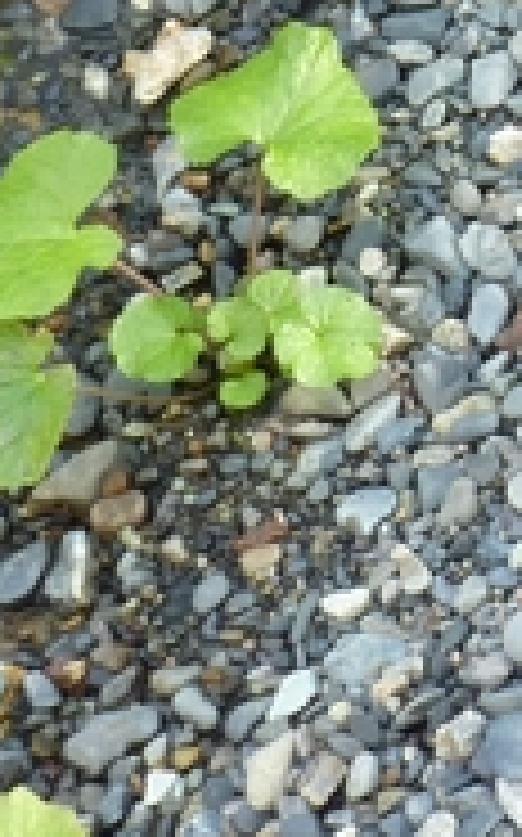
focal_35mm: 507
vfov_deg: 4.1
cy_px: -450
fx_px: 11558
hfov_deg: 2.5
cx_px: 1706
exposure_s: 1/50
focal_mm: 18.2
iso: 100
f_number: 4.4
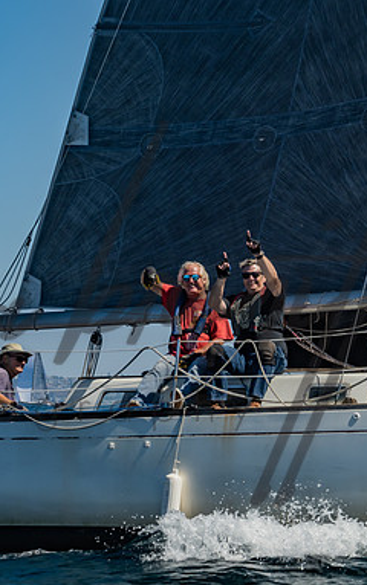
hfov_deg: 7.7
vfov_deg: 12.3
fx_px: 2715
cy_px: 233
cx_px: 242
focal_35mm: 170
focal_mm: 85
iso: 160
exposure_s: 1/800
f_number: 6.3
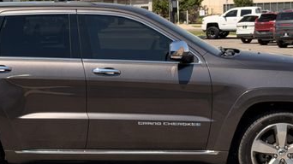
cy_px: 63
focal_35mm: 98
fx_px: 761
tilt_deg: -5.1
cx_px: 105
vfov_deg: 12.3
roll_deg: +2.8
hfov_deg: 21.7
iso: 80
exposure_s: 1/1838
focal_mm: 6.76
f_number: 1.78
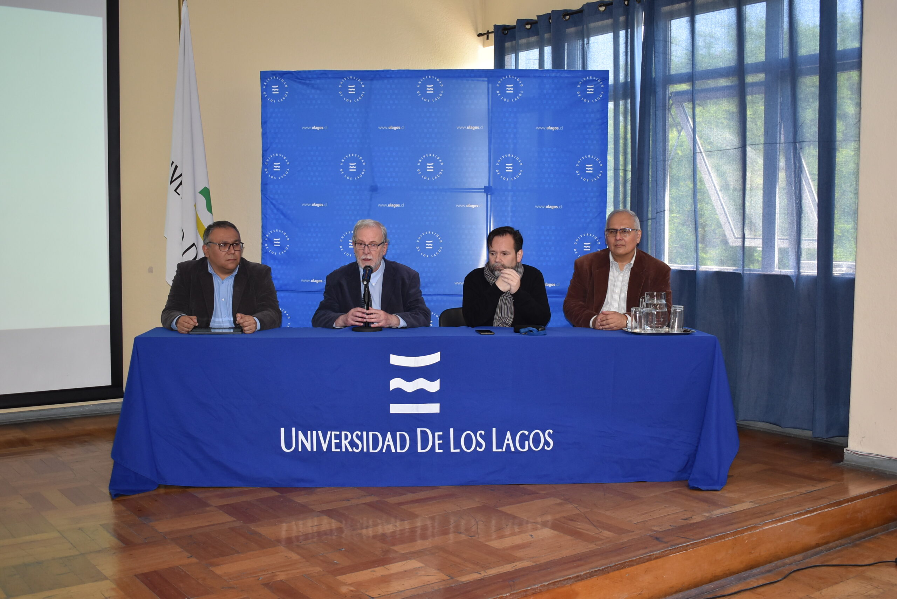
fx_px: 935
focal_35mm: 38
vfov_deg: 35.6
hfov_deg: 51.3
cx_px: 448
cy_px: 300
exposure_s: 1/80
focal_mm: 25
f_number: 4.5
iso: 800
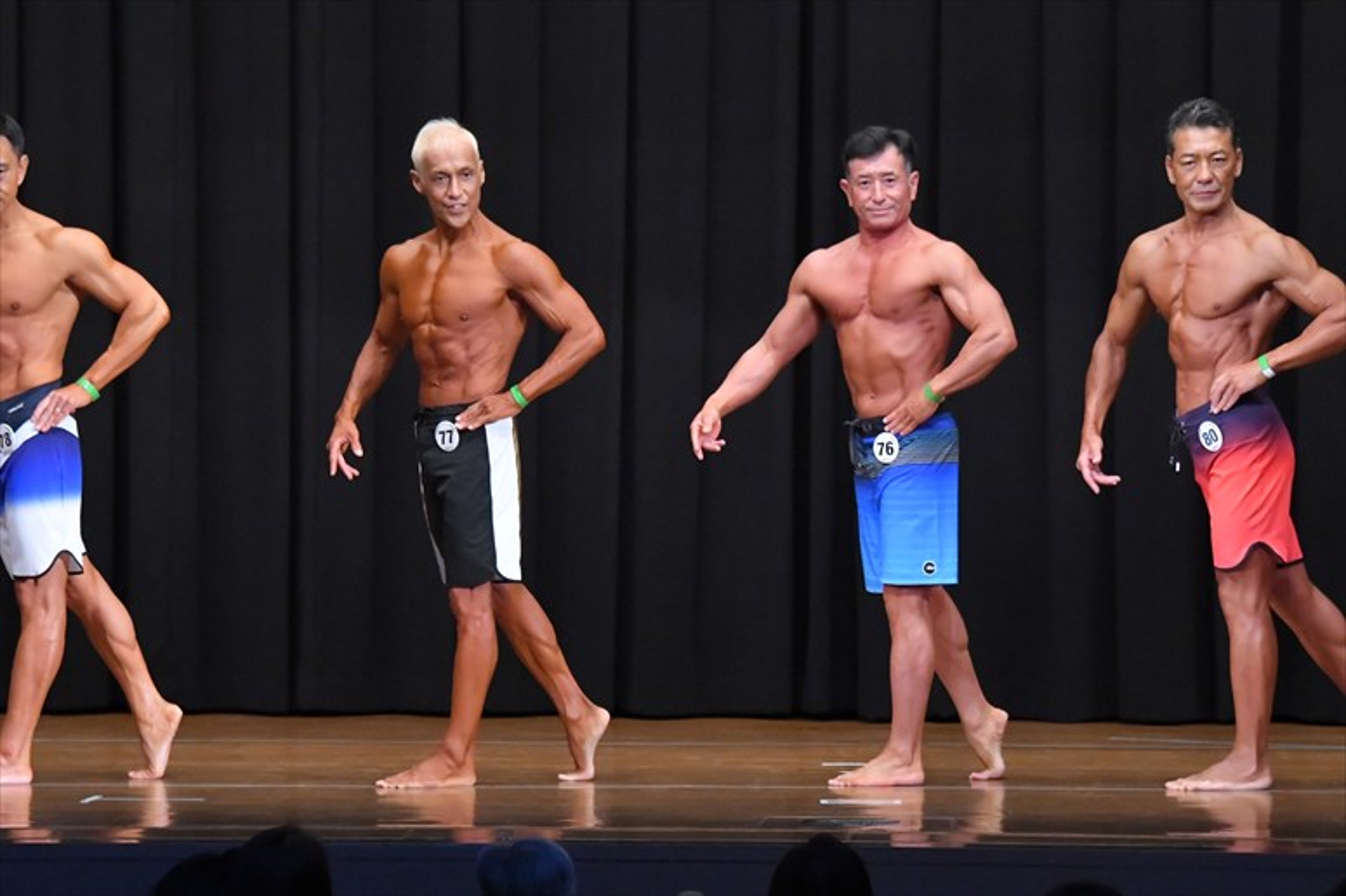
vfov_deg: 6.8
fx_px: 7549
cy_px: 448
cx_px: 673
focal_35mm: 202
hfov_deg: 10.2
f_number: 5.6
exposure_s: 1/400
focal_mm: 135
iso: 8000
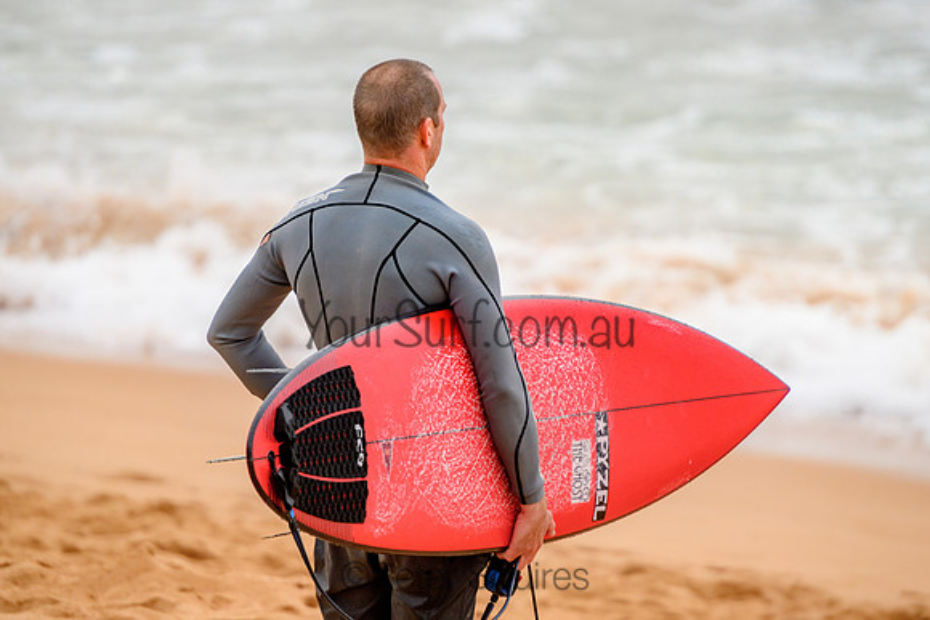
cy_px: 310
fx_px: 10336
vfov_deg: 3.4
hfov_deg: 5.2
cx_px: 465
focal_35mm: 400
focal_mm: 400
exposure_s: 1/1250
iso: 500
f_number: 5.6
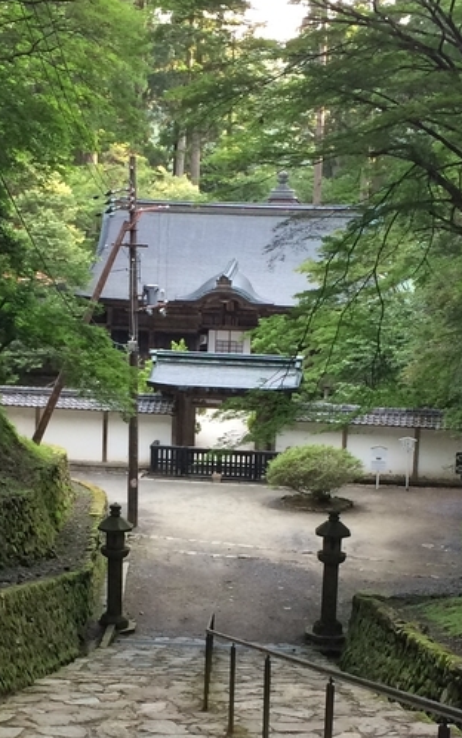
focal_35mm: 74
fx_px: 1488
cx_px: 182
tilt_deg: -15.3
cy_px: 498
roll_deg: -0.5
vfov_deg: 27.6
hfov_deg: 17.6
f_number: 2.2
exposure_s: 1/30
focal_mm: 4.15
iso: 40
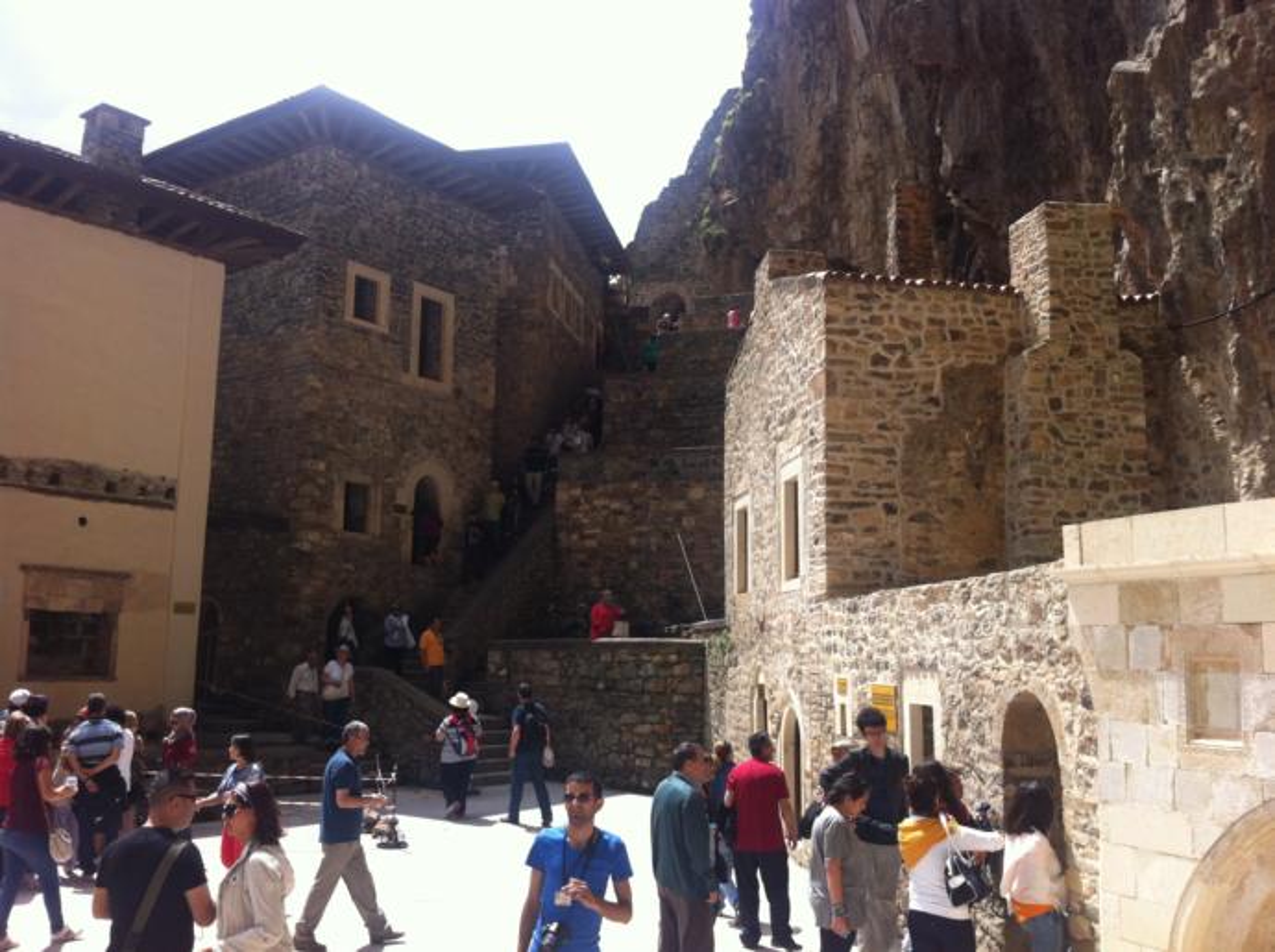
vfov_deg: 40.6
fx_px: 1287
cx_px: 638
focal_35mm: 35
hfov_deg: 52.7
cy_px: 476
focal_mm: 3.85
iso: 80
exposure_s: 1/838
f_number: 2.8
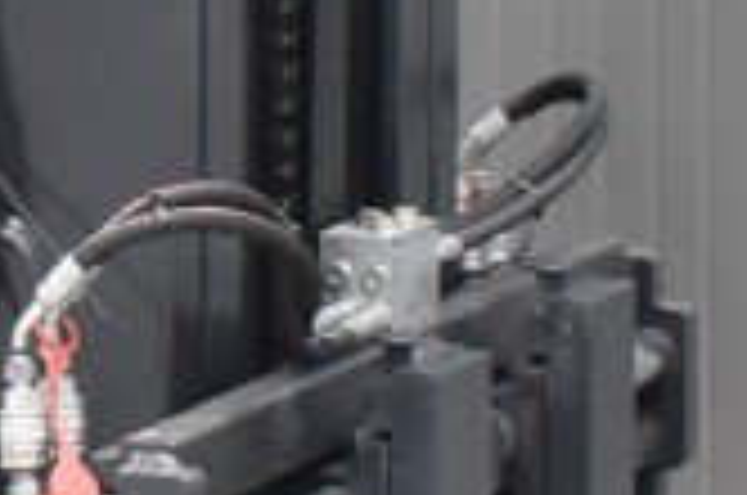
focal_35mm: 272
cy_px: -418
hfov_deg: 7.4
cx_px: -472
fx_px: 5625
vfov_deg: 5.0
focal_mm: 25
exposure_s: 1/30
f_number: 5
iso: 1600
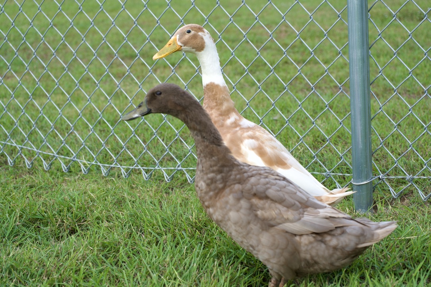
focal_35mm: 70
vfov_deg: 19.5
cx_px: 216
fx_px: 838
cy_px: 144
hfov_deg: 28.8
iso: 100
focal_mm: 70
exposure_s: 1/200
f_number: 6.3
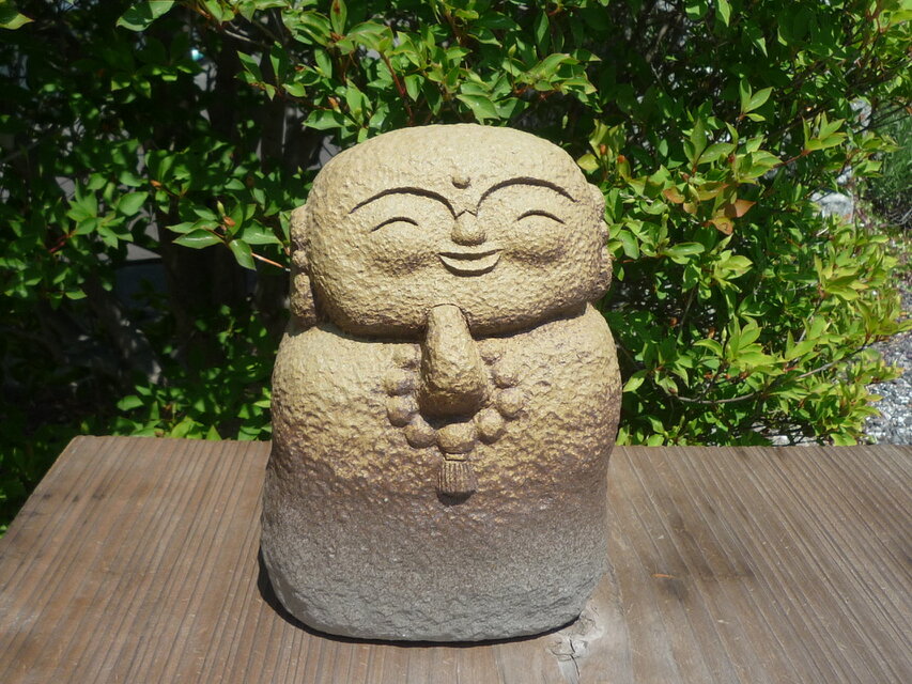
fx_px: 949
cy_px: 342
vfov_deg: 39.7
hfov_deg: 51.3
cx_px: 456
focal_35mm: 36
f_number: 4
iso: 100
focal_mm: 4.4
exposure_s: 1/640
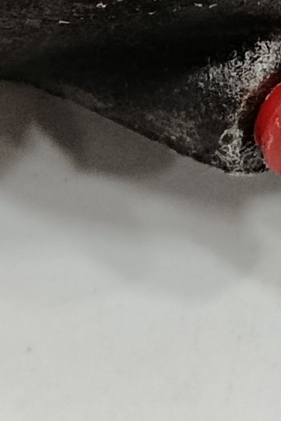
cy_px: -176
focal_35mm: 177
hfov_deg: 7.7
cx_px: 344
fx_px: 2072
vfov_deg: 11.2
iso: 1130
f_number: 1.7
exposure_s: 1/100
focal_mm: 5.24
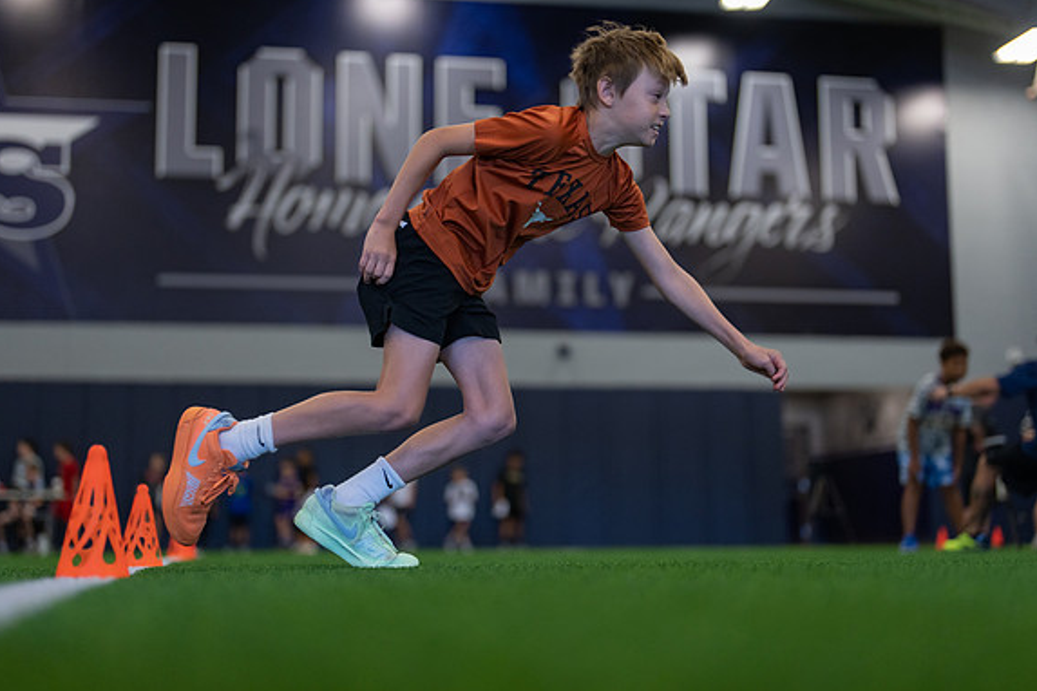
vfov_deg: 24.2
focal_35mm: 56
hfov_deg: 35.6
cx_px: 514
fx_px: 1613
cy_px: 318
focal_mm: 50
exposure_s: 1/1000
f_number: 1.3
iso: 1000
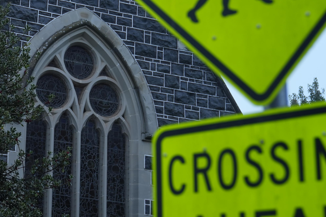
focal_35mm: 108
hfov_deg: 18.5
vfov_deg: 12.7
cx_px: 19
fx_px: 978
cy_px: 63
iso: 200
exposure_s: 1/100
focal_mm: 43
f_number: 2.8
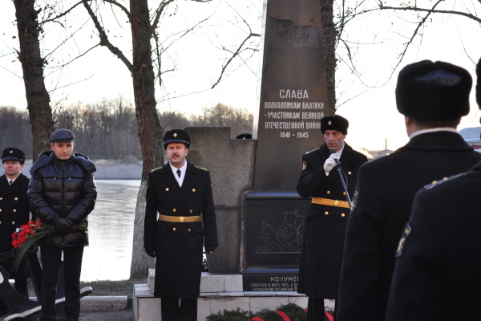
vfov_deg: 19.7
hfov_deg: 29.2
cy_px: 160
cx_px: 240
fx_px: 922
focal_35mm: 69
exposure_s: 1/100
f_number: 5.3
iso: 400
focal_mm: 46
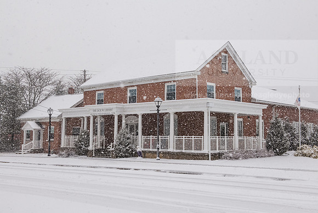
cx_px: 159
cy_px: 106
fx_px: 424
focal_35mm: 48
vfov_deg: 28.1
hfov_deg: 41.1
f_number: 8
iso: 1000
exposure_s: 1/800
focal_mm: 48
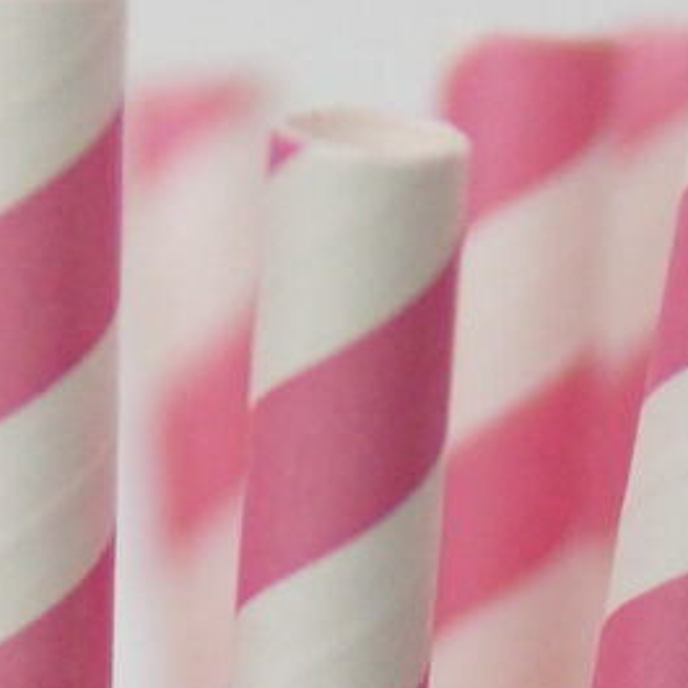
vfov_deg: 4.6
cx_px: 367
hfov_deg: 4.7
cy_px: 1659
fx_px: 8297
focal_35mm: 369
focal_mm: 30
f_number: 1.4
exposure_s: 1/800
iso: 640
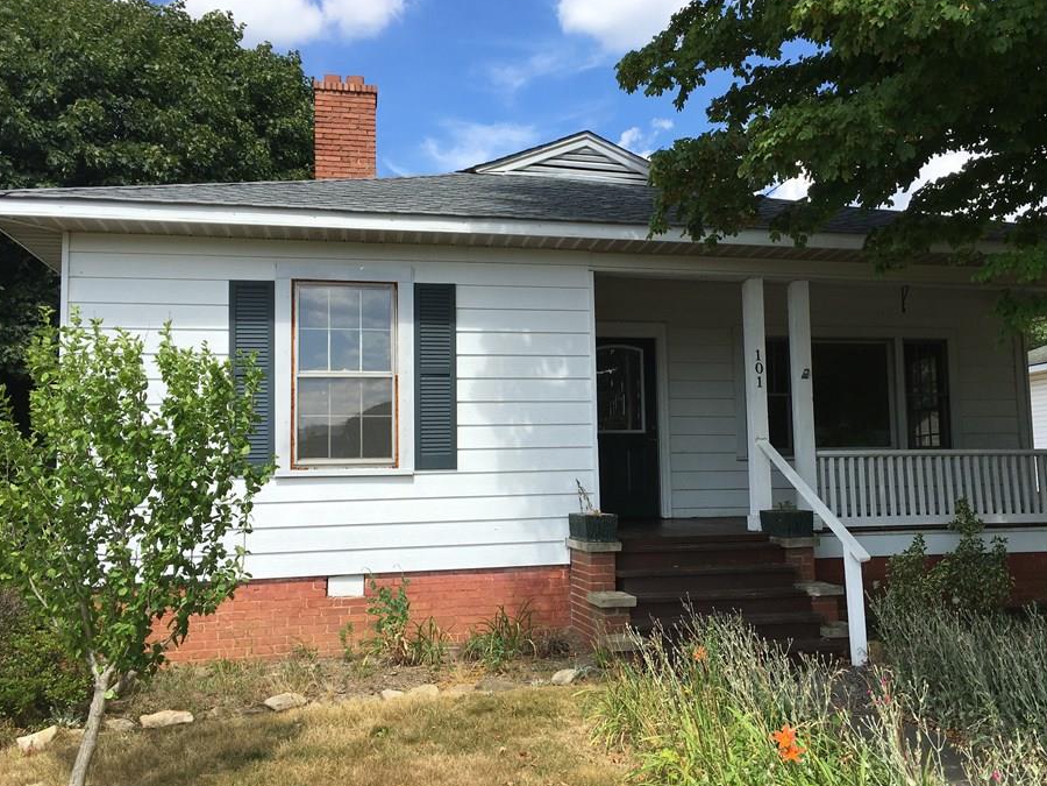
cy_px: 392
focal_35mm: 33
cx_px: 587
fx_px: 998
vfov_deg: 42.9
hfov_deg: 55.2
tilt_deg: +5.8
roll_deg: +1.2
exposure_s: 1/1115
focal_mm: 4.15
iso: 25
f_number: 2.2
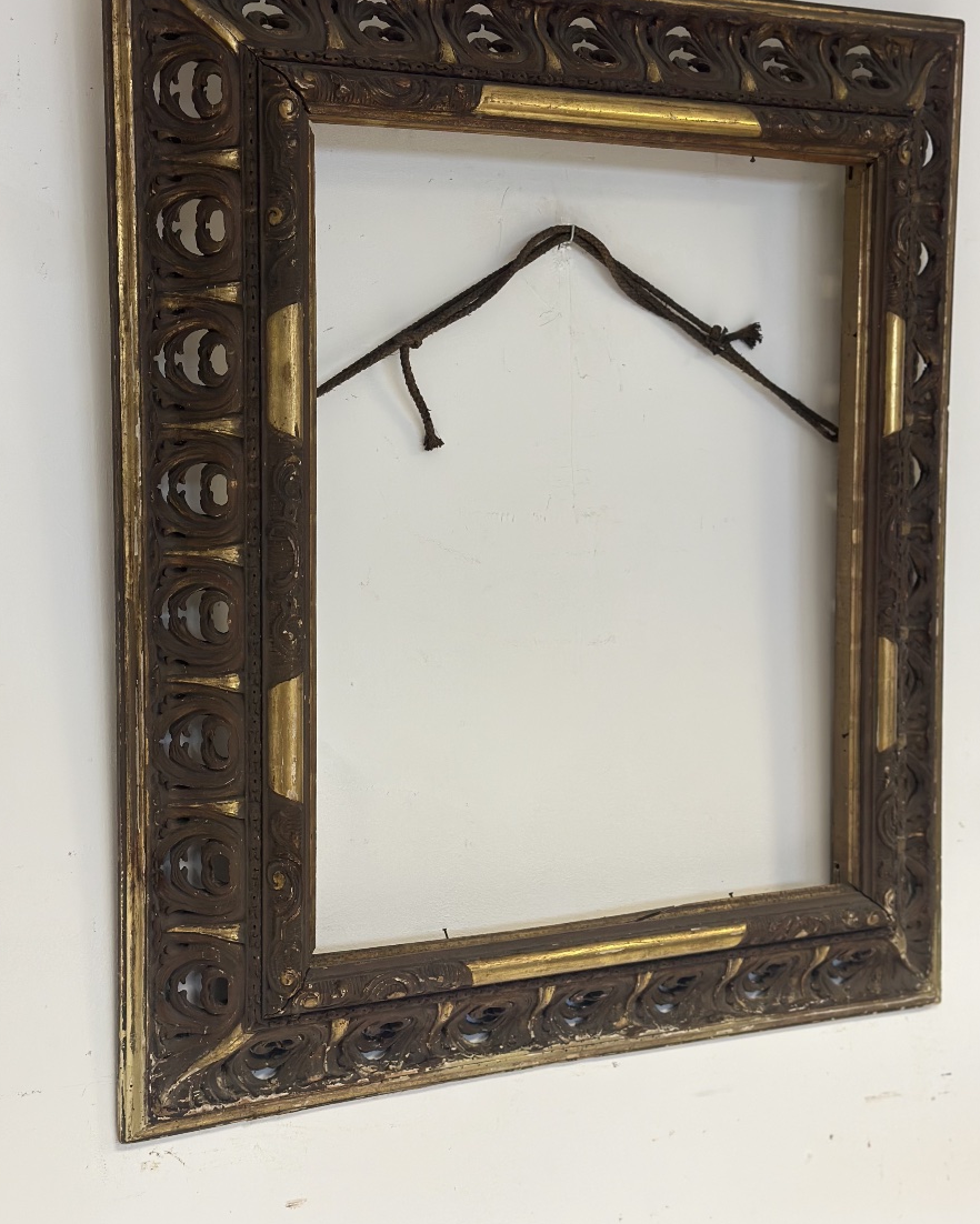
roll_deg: +0.7
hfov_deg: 29.7
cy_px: 570
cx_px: 483
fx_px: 1849
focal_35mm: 51
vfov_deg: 36.6
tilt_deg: +0.2
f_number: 1.78
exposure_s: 1/50
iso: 125
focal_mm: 6.86
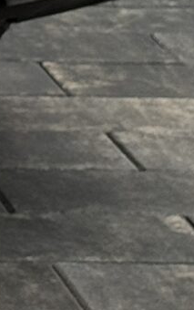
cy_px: -444
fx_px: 3234
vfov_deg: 5.3
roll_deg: -0.1
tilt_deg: -1.8
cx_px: -742
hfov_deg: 3.2
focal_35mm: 383
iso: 80
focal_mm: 6.76
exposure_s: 1/161
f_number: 1.78
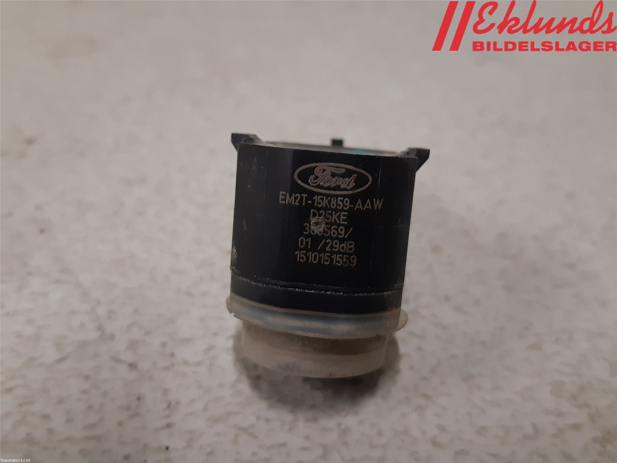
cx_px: 308
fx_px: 463
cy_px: 232
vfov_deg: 53.1
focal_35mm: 26
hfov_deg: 67.3
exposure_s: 1/50
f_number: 1.7
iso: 160
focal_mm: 3.93
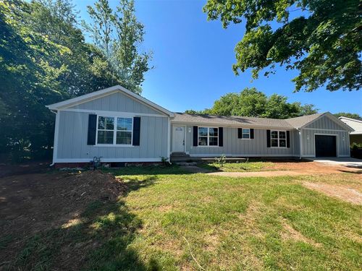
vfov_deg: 89.9
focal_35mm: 13
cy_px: 136
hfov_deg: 106.2
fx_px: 136
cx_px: 181
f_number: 1.8
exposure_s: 1/809
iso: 32
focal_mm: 1.57
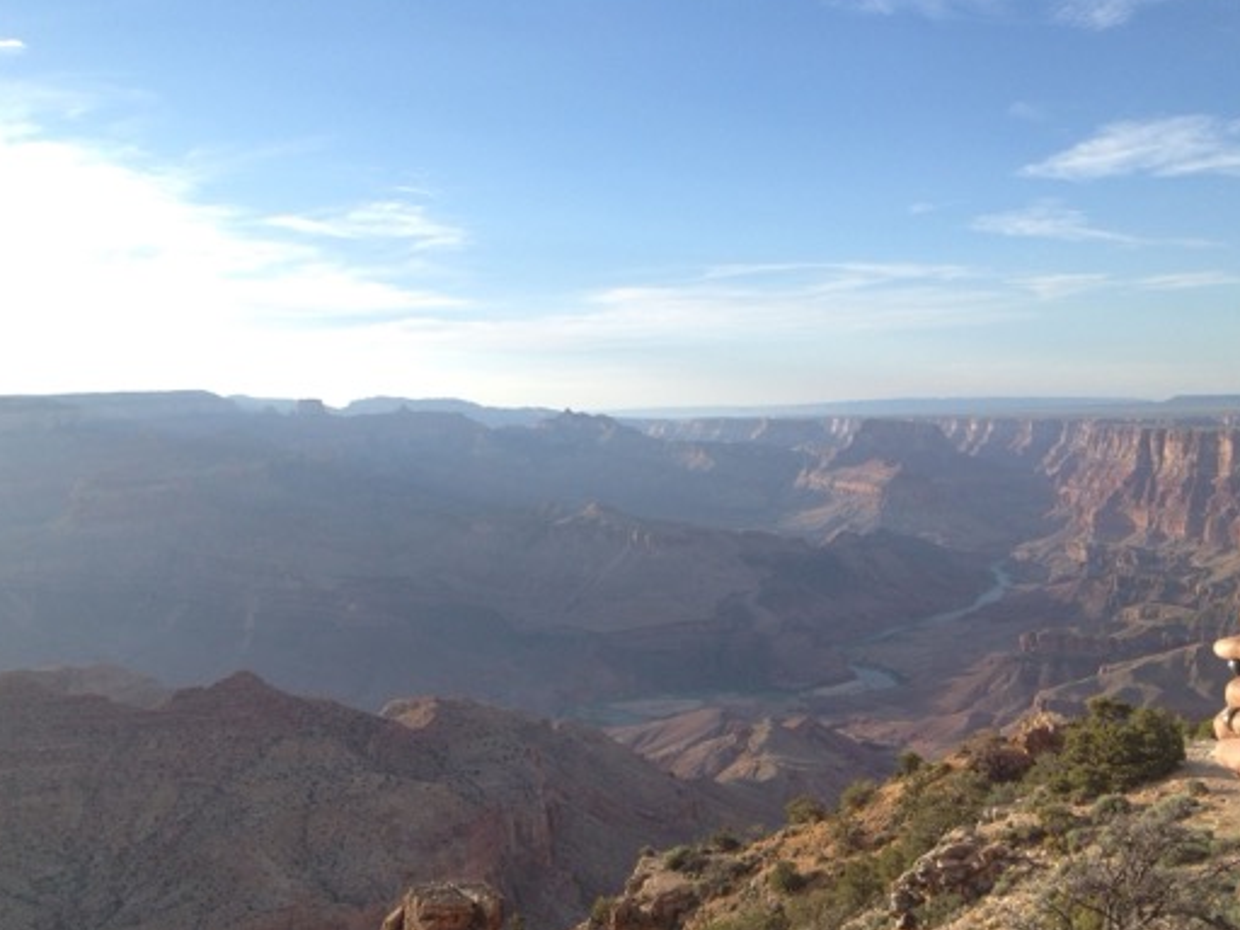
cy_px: 518
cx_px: 555
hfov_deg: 45.7
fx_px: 1469
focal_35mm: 41
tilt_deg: -4.2
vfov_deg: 35.1
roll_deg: +0.1
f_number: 2.4
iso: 50
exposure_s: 1/863
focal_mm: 4.28
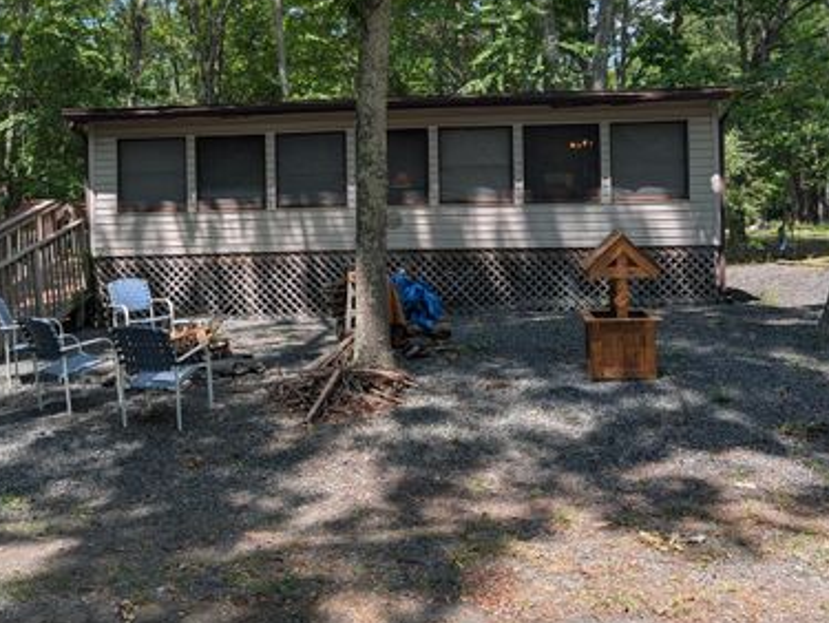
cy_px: 239
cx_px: 340
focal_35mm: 32
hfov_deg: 56.4
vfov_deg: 43.9
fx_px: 767
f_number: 1.68
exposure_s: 1/680
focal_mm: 6.9
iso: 20
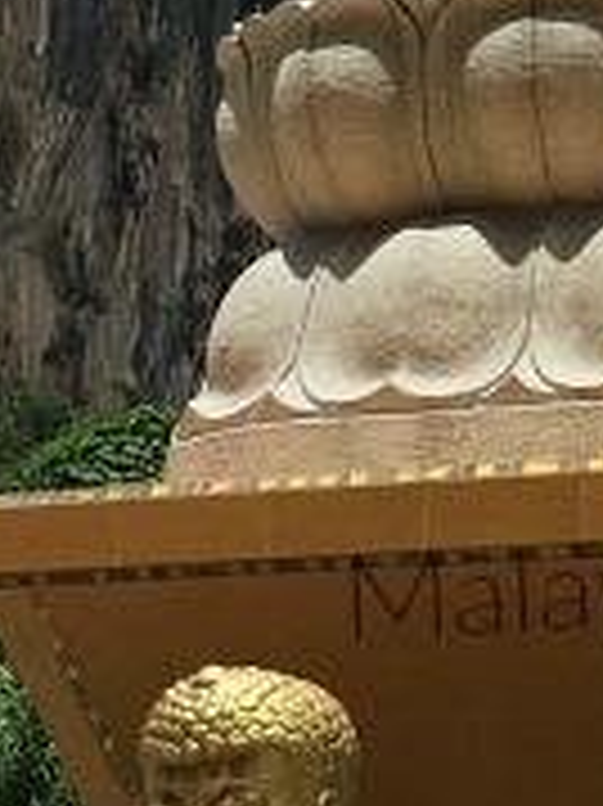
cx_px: 814
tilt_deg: +16.5
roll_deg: +2.2
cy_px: 43
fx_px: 2907
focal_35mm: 125
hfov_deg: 11.5
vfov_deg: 15.5
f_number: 2.2
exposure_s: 1/3597
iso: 32
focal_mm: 4.15
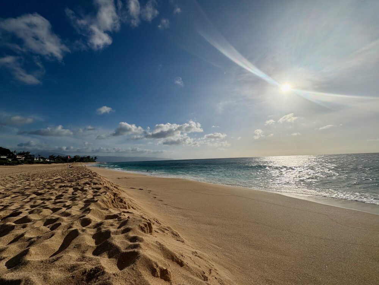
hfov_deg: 102.1
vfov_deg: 85.7
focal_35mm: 14
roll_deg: +2.5
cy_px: 142
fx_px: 153
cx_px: 190
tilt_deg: +6.2
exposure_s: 1/9009
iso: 40
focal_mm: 2.22
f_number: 2.2
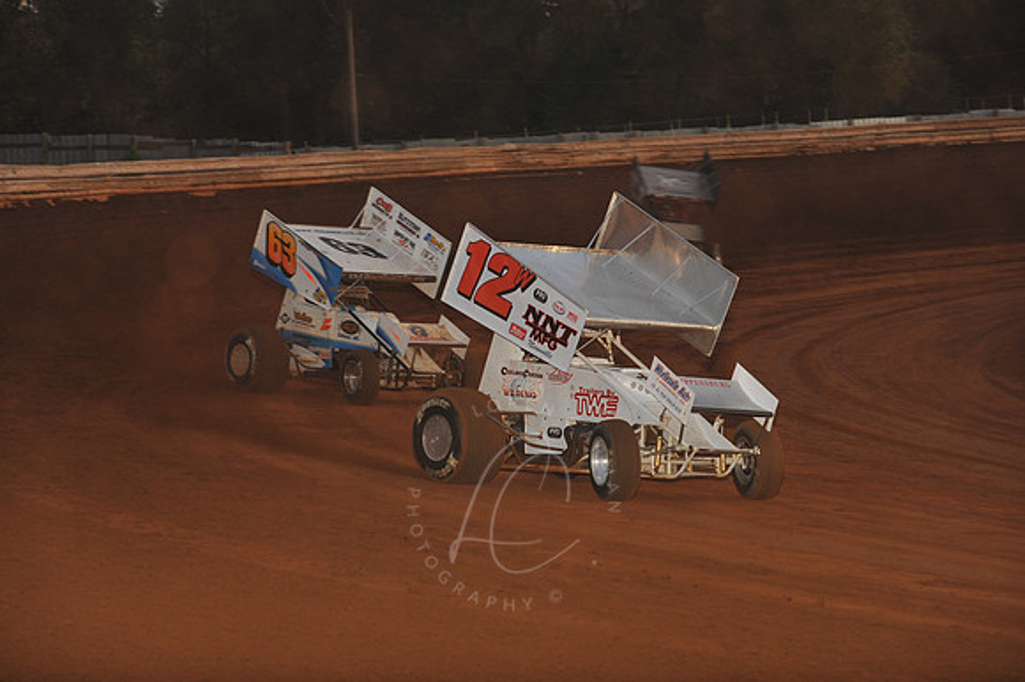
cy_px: 341
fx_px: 3841
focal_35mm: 135
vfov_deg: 10.1
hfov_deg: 15.2
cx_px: 512
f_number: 6.3
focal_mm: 135
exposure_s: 1/320
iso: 800
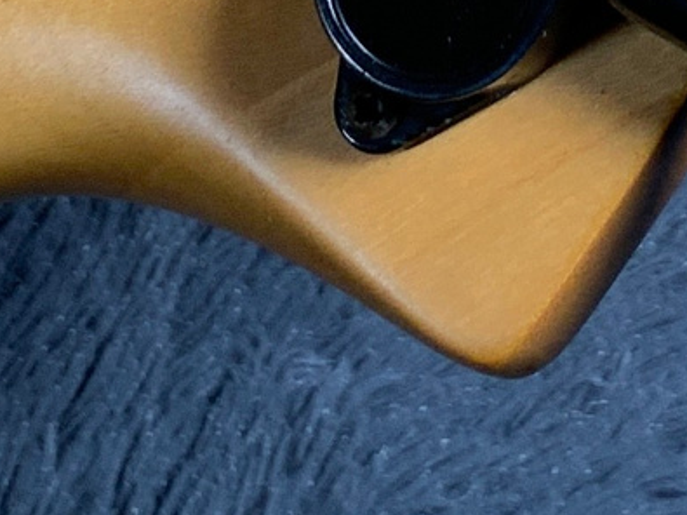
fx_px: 3730
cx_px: 602
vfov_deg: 7.3
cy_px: -844
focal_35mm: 188
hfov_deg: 10.5
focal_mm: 3
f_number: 1.8
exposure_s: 1/104
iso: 25
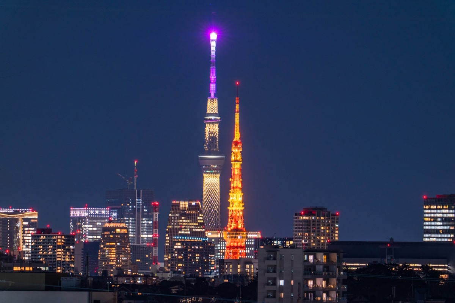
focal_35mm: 866
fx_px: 10944
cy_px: 152
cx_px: 228
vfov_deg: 1.6
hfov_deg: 2.4
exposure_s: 4
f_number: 13
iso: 500
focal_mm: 866
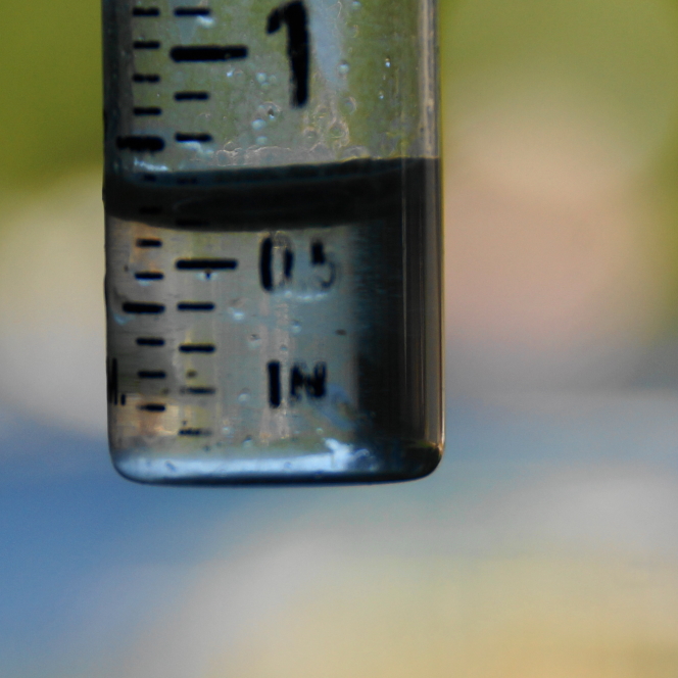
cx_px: 305
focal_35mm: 230
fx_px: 5097
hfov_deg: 7.6
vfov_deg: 7.6
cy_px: 339
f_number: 5.6
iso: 160
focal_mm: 120
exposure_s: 1/200
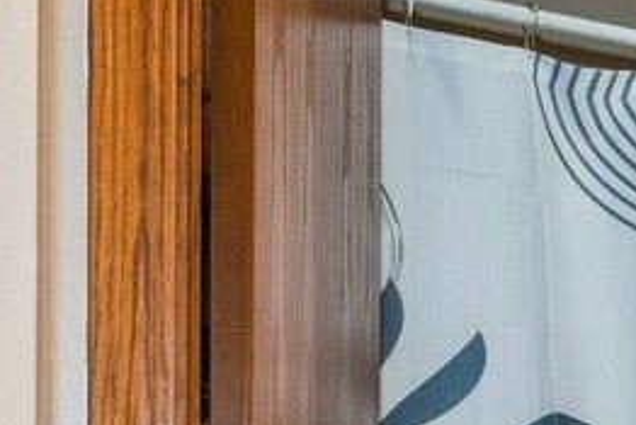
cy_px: 738
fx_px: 1856
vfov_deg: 12.1
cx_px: 1497
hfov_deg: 14.0
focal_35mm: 105
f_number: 8
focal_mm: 17
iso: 400
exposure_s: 1/20
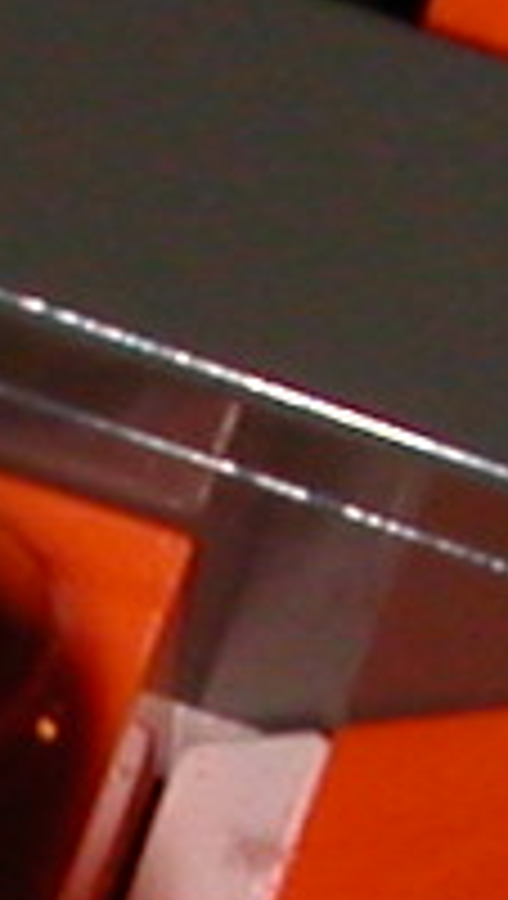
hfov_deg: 2.2
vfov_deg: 3.8
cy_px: 2115
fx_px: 13294
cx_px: -342
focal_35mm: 557
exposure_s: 1/59.9
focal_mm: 9.7
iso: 100
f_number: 5.9
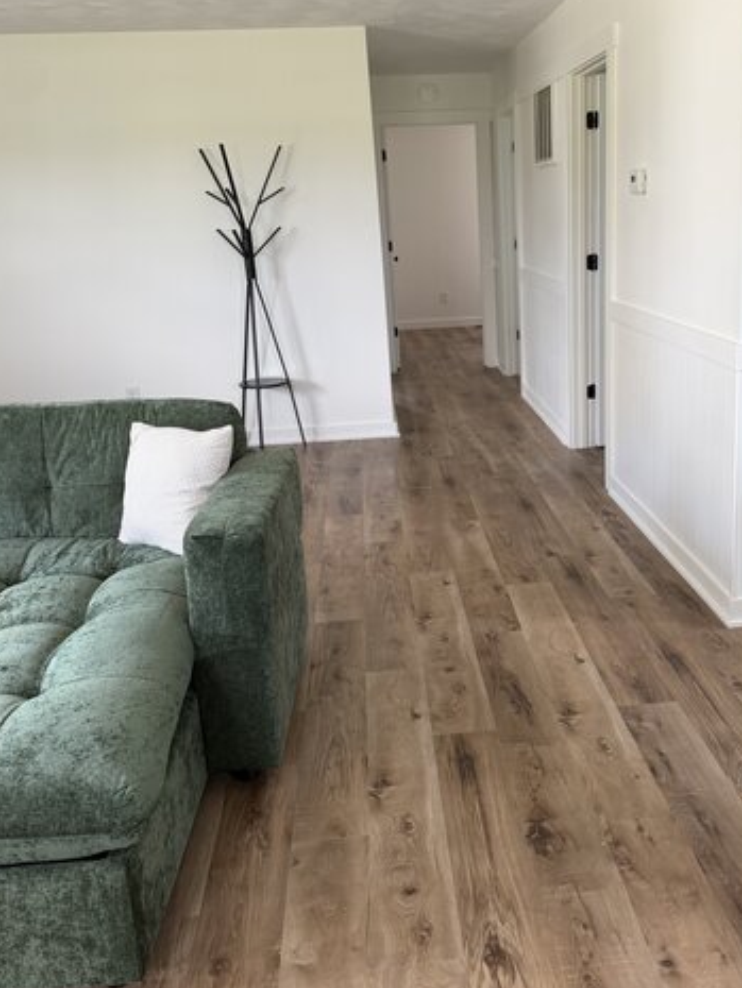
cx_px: 466
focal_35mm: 33
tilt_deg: -15.9
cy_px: 461
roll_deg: +2.0
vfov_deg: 55.3
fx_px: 943
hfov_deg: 42.6
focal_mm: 6.76
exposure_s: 1/121
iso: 125
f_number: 1.78
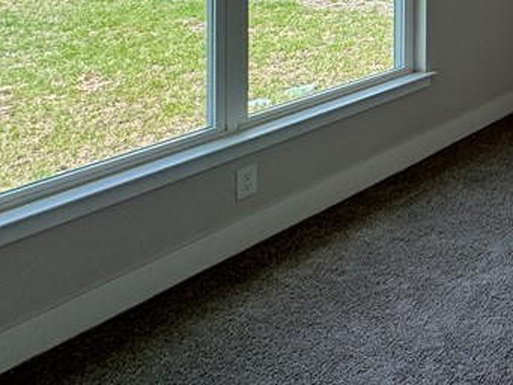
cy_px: -108
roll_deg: +0.0
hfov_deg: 29.7
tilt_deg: +2.6
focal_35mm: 42
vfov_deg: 28.5
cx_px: 745
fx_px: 623
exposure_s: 1/120
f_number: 2.2
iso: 50
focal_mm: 2.22
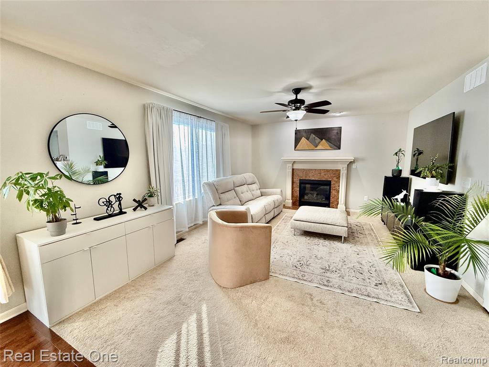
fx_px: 198
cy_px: 184
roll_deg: -0.2
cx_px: 244
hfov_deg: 102.1
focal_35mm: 14
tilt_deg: -7.7
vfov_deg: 85.7
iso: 64
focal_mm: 2.22
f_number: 2.2
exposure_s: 1/120
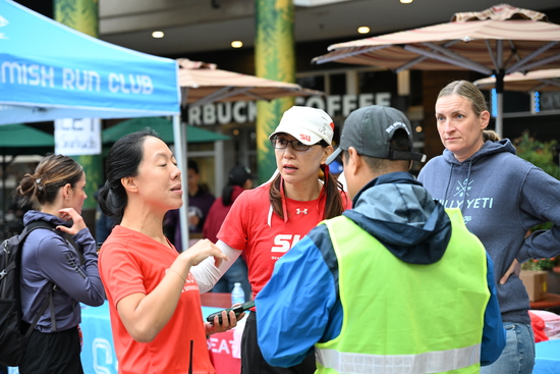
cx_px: 280
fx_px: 1229
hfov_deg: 25.7
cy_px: 187
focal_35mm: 79
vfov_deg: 17.3
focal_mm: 79
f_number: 4
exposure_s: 1/250
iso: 1600
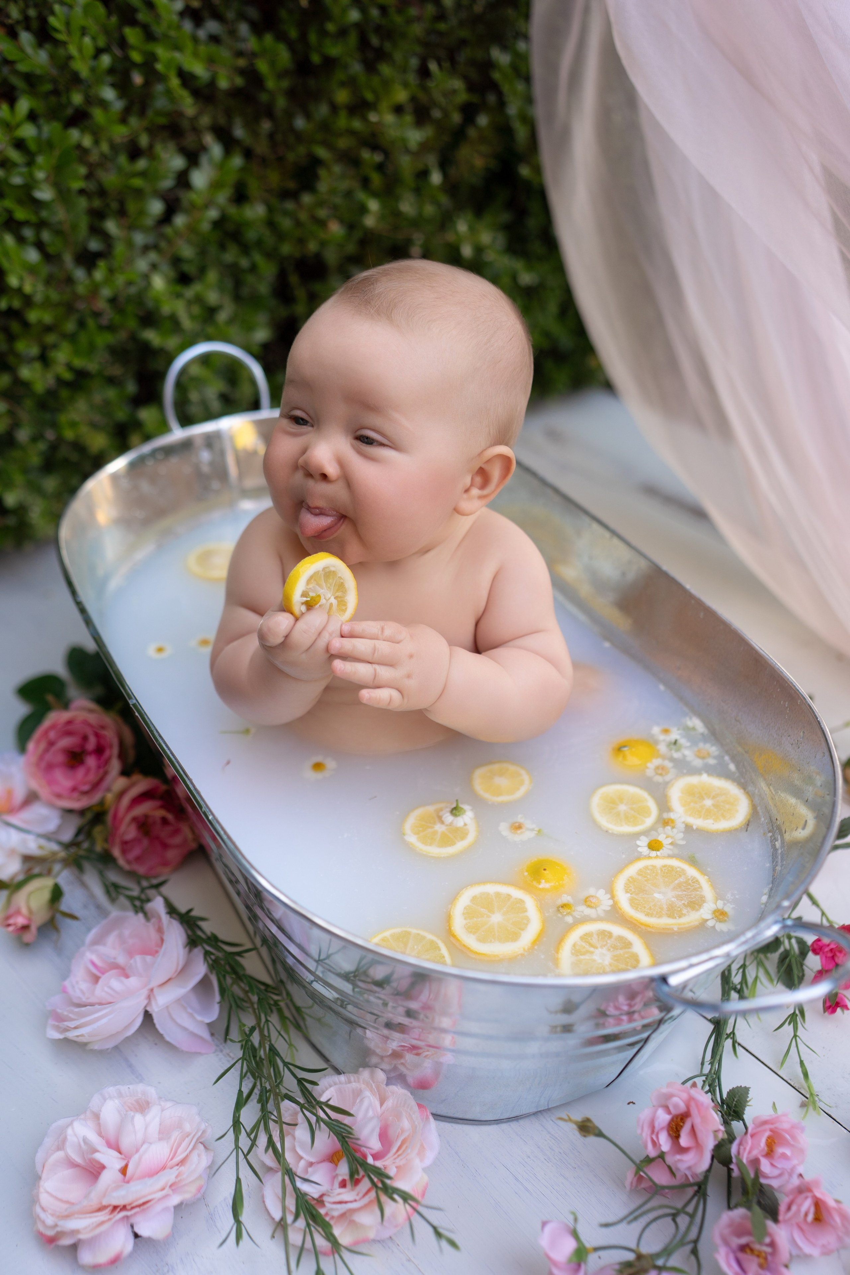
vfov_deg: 54.4
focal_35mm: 35
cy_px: 638
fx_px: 1239
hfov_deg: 37.9
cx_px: 425
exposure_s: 1/320
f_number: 2.2
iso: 100
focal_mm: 35
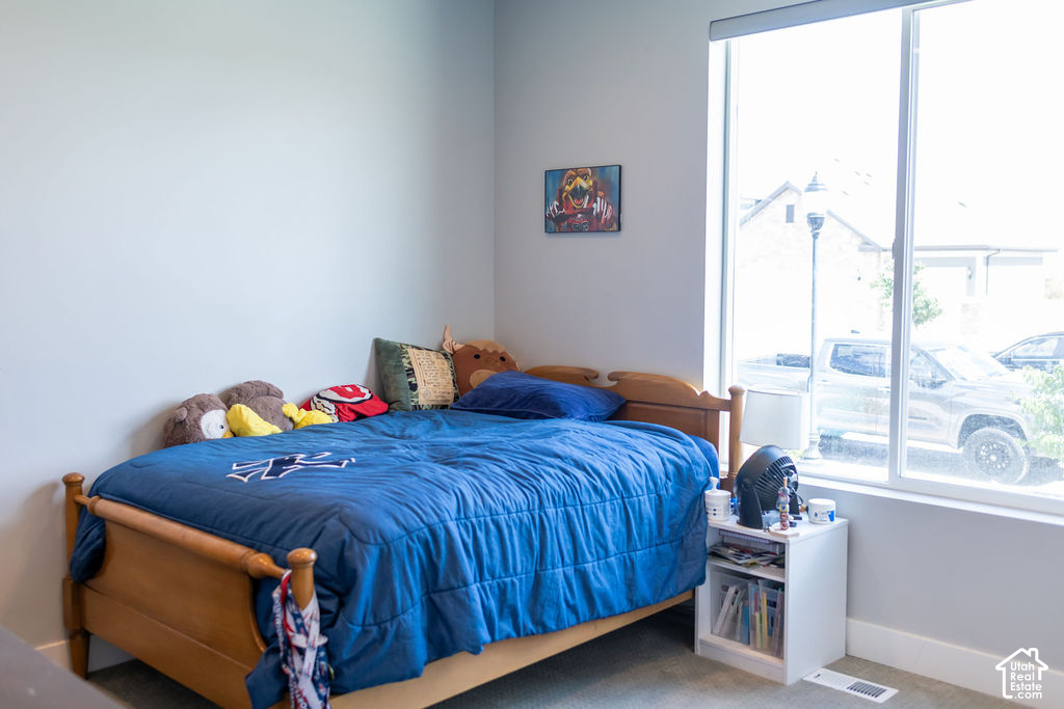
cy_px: 354
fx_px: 1035
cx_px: 532
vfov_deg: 37.9
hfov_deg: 54.4
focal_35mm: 35
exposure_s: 1/250
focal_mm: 35
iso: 500
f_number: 3.2
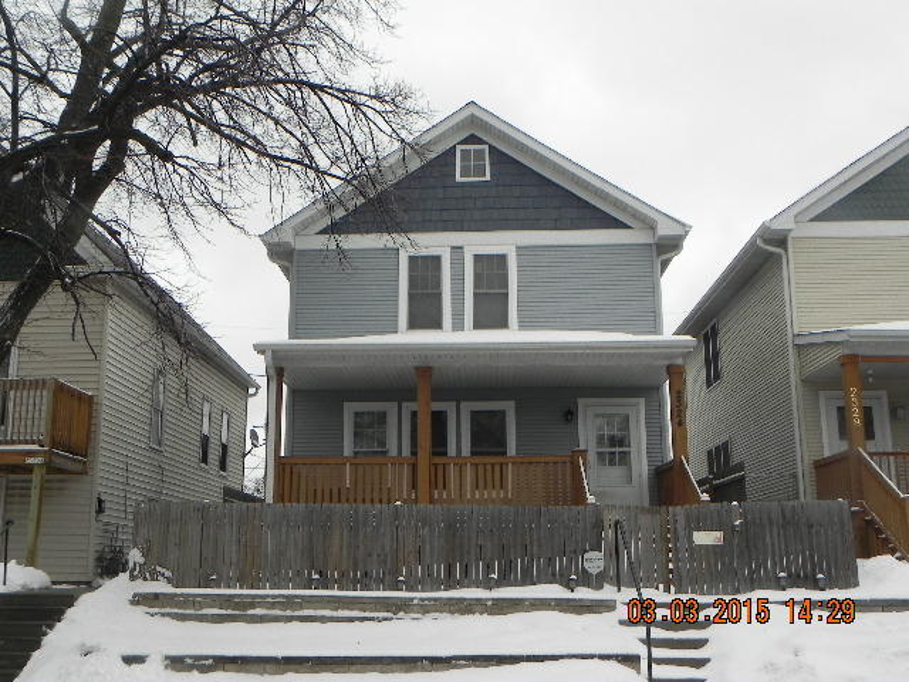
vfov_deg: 38.7
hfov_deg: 50.1
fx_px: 972
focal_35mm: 37
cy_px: 341
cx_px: 454
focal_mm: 6.6
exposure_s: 1/310
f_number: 5.6
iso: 160
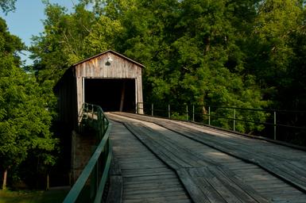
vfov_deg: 30.8
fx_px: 369
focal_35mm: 44
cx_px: 153
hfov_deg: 45.0
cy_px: 102
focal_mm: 29
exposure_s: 1/125
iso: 200
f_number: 16
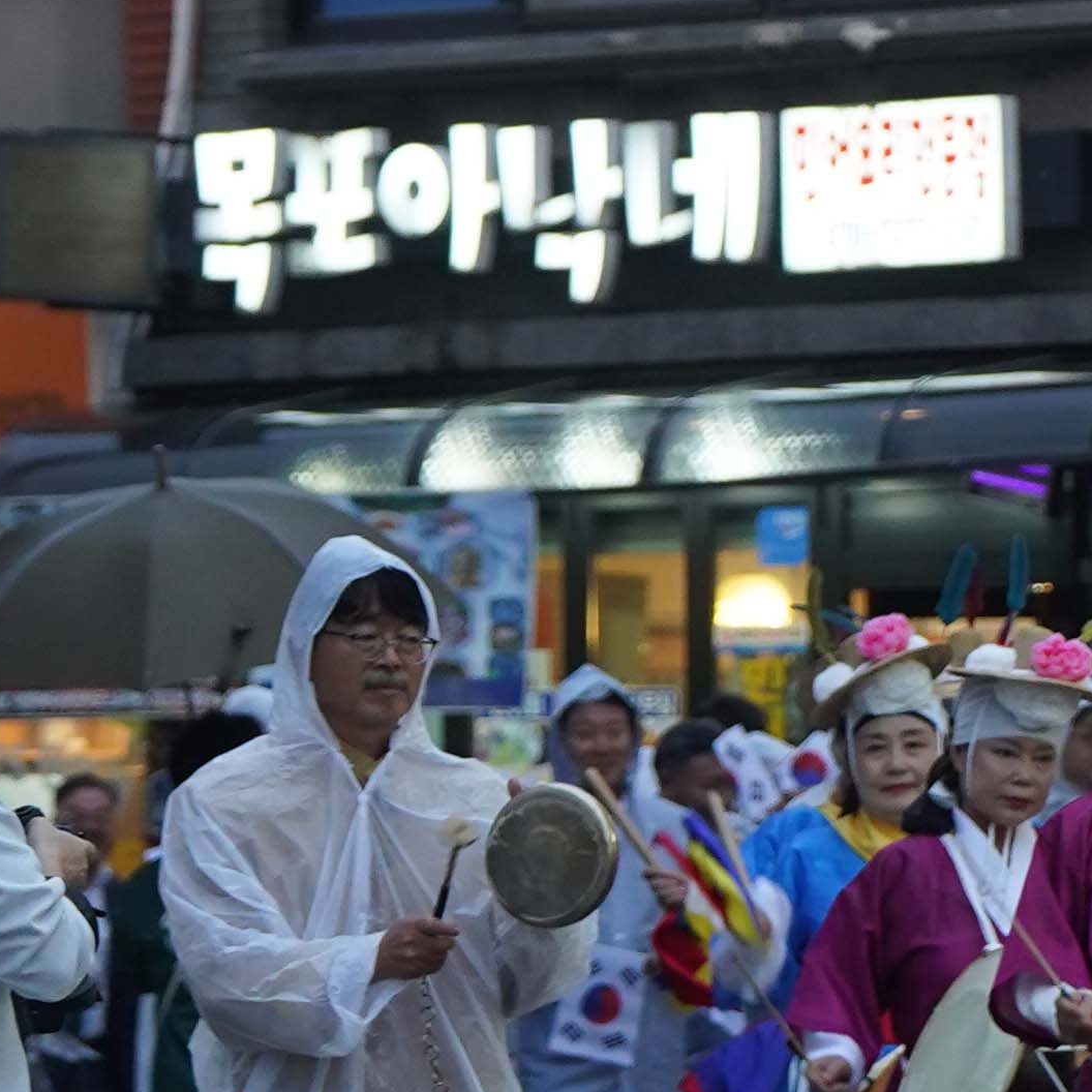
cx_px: 1813
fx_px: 15168
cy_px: 274
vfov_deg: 4.1
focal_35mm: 425
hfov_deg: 4.1
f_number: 4
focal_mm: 88
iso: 1000
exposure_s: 1/160
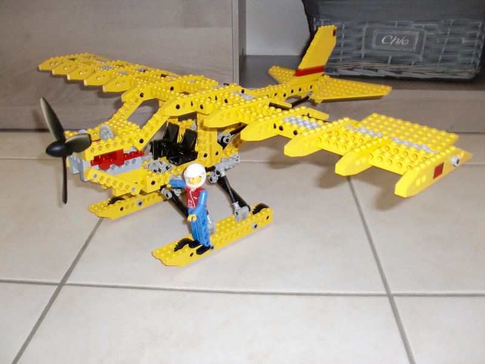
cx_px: 242
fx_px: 504
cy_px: 182
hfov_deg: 51.4
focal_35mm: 36
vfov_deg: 39.7
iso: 400
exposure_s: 1/30
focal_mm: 6.3
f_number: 2.8
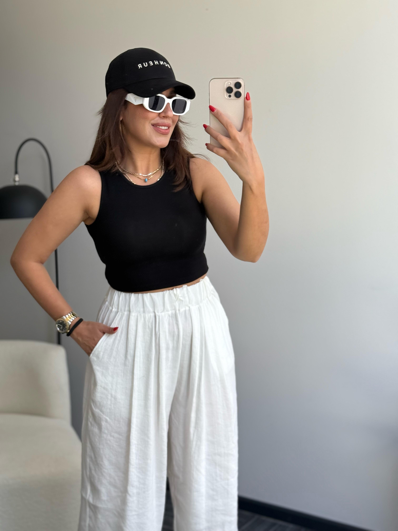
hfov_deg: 30.3
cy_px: 266
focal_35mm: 48
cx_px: 199
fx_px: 736
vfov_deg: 39.7
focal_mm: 6.76
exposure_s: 1/259
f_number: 1.78
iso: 80
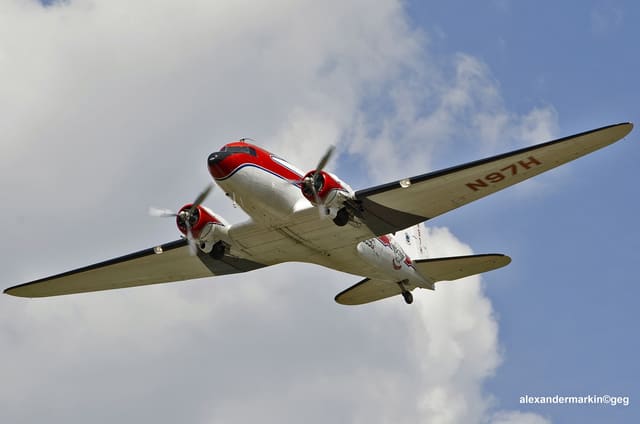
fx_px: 3548
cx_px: 320
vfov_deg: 6.8
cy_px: 212
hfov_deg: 10.3
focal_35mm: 200
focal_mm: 200
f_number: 10
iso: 320
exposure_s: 1/640
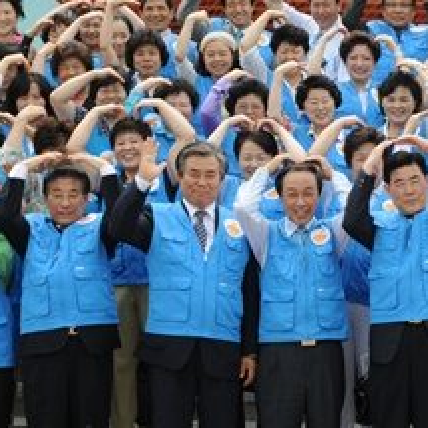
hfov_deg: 15.8
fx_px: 1511
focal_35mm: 108
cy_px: 174
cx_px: 432
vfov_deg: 16.1
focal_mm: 26
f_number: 4
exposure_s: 1/1600
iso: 400
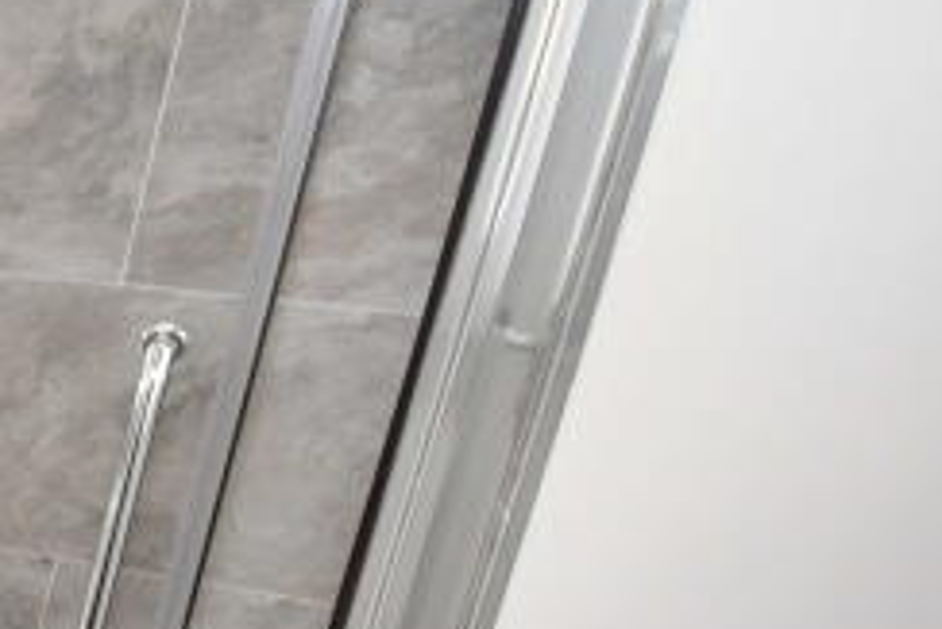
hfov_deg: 18.2
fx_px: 1649
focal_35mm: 63
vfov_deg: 21.2
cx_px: -1019
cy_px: 554
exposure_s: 1/80
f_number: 4.5
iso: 200
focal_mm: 10
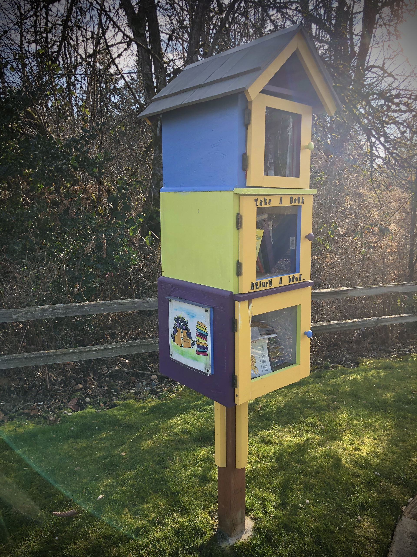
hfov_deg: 49.7
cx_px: 208
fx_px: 450
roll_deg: -0.9
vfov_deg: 63.4
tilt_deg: -9.5
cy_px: 278
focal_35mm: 28
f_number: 1.8
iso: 20
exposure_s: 1/528
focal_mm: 4
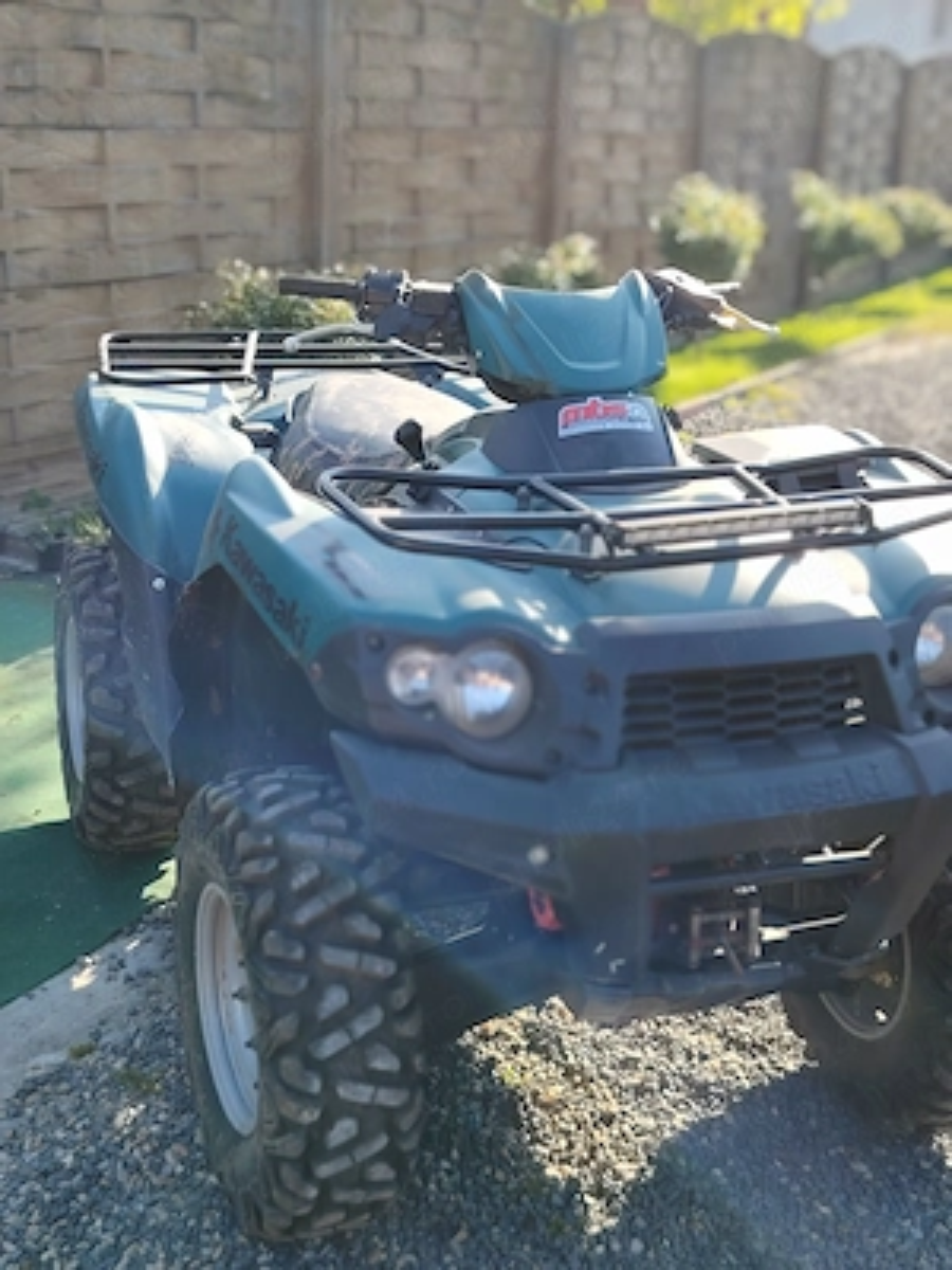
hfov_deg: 30.3
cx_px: 476
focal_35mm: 48
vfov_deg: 39.7
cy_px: 635
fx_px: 1760
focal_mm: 5.25
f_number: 4
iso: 100
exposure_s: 1/291
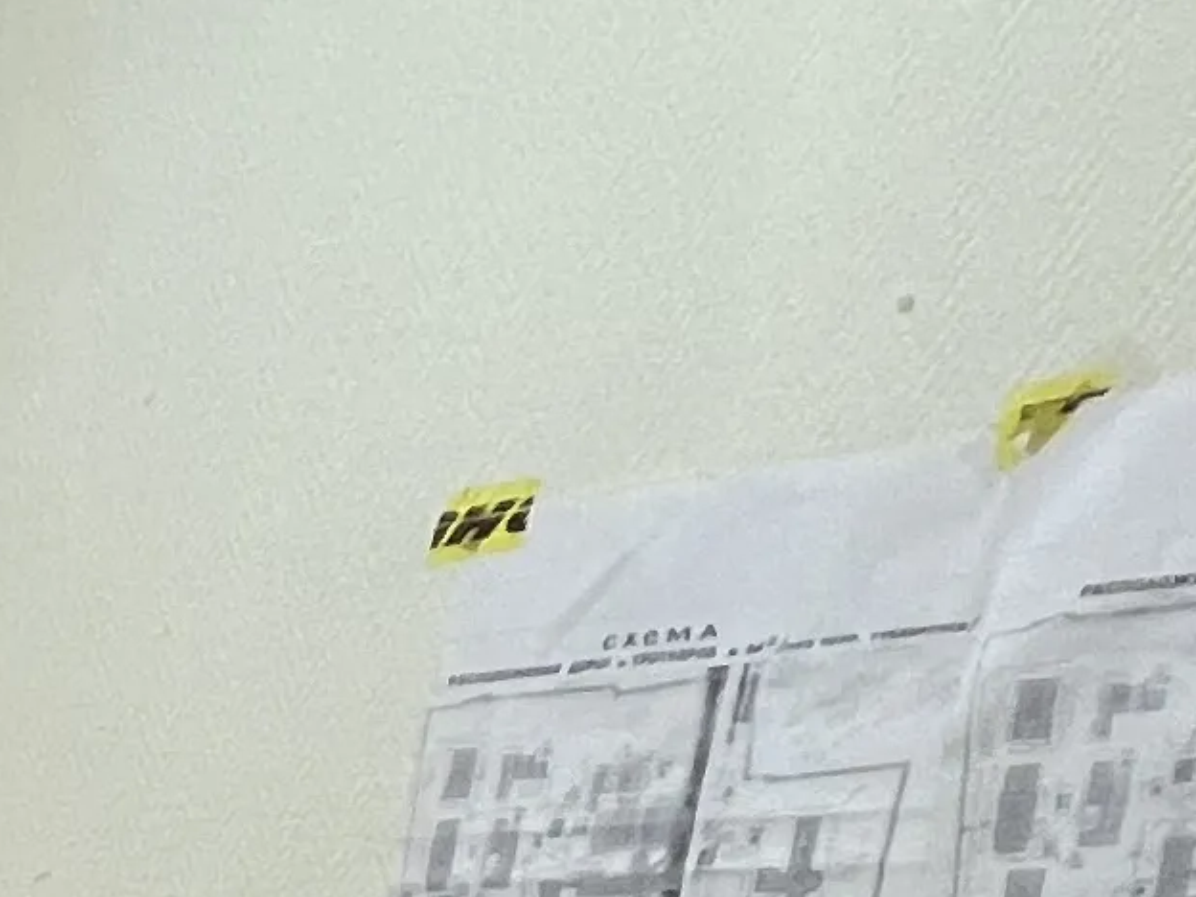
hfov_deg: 15.3
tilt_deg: -11.9
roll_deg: -3.3
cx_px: -1554
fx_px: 2902
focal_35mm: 84
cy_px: 1744
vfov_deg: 14.7
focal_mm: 1.57
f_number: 1.8
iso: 160
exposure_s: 1/100
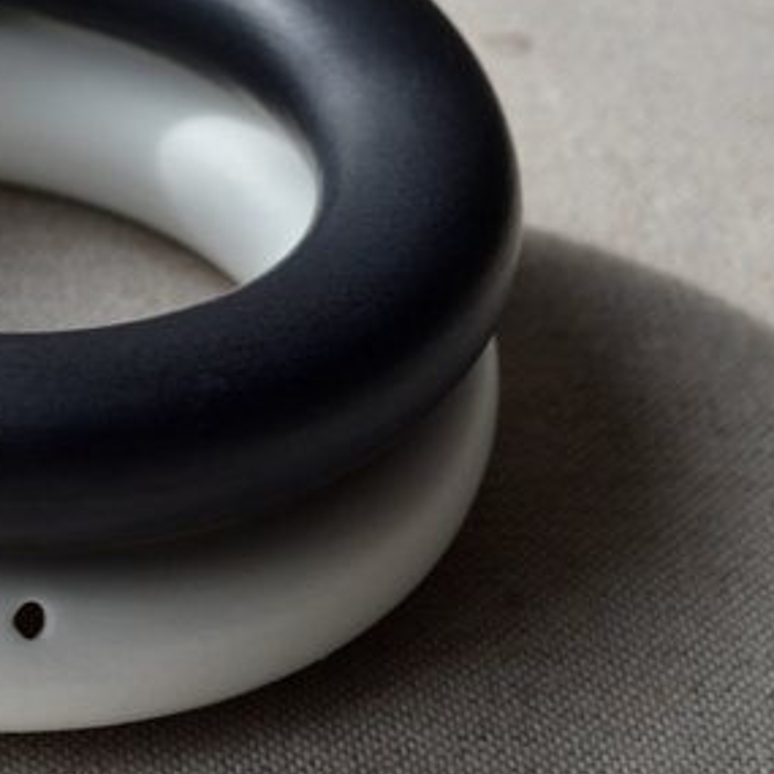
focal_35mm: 179
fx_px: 4528
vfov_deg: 9.8
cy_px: 278
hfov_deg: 9.7
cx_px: 90
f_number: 6.3
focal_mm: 50
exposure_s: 1/160
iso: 100
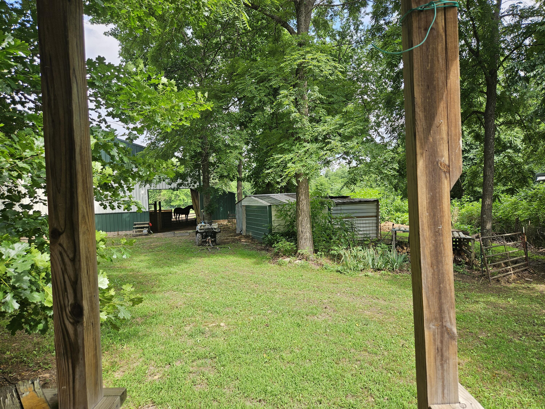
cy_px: 204
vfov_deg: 58.9
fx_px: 362
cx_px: 272
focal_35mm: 23
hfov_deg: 73.9
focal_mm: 5.4
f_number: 1.8
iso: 25
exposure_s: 1/285
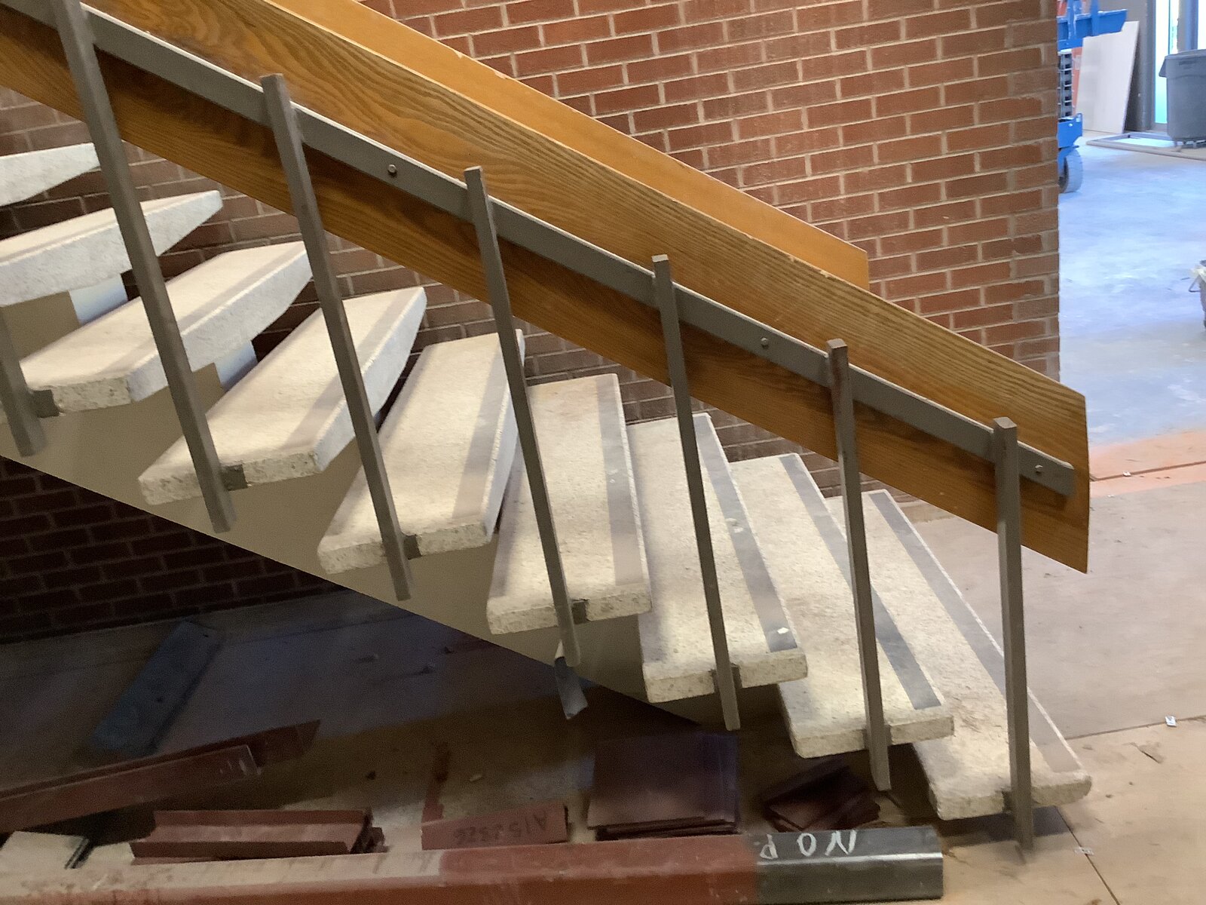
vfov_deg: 45.4
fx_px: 1080
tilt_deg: -19.8
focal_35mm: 31
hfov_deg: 58.4
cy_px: 452
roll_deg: +11.2
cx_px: 603
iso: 320
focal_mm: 3.3
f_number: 2.4
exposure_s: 1/40
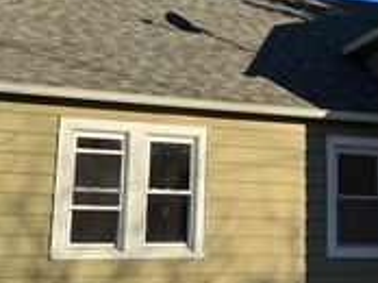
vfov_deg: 21.2
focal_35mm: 69
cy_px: 114
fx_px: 752
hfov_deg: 27.3
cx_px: 330
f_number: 1.78
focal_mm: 6.76
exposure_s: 1/3802
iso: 80
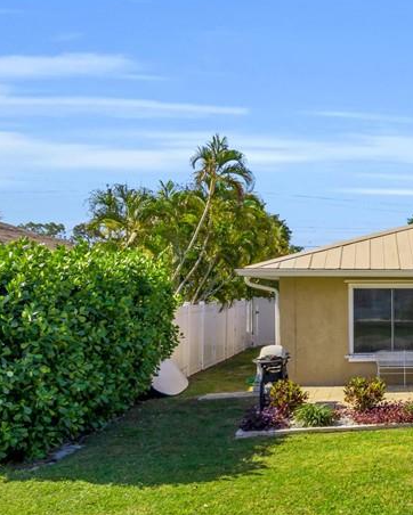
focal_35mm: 53
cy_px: 299
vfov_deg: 35.3
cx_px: 544
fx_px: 809
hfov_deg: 24.7
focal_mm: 12.29
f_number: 4
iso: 100
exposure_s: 1/80
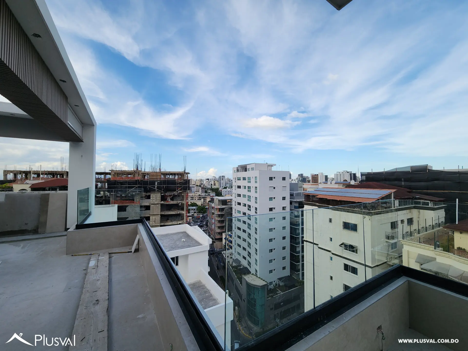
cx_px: 234
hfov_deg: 106.2
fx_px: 176
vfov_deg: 89.9
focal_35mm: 13
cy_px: 176
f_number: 2.2
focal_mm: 2.2
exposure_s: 1/1262
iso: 50
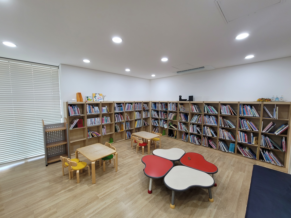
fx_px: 109
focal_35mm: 13
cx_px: 146
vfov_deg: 89.9
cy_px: 109
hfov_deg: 106.2
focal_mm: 2.2
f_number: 2.2
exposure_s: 1/60
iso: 125
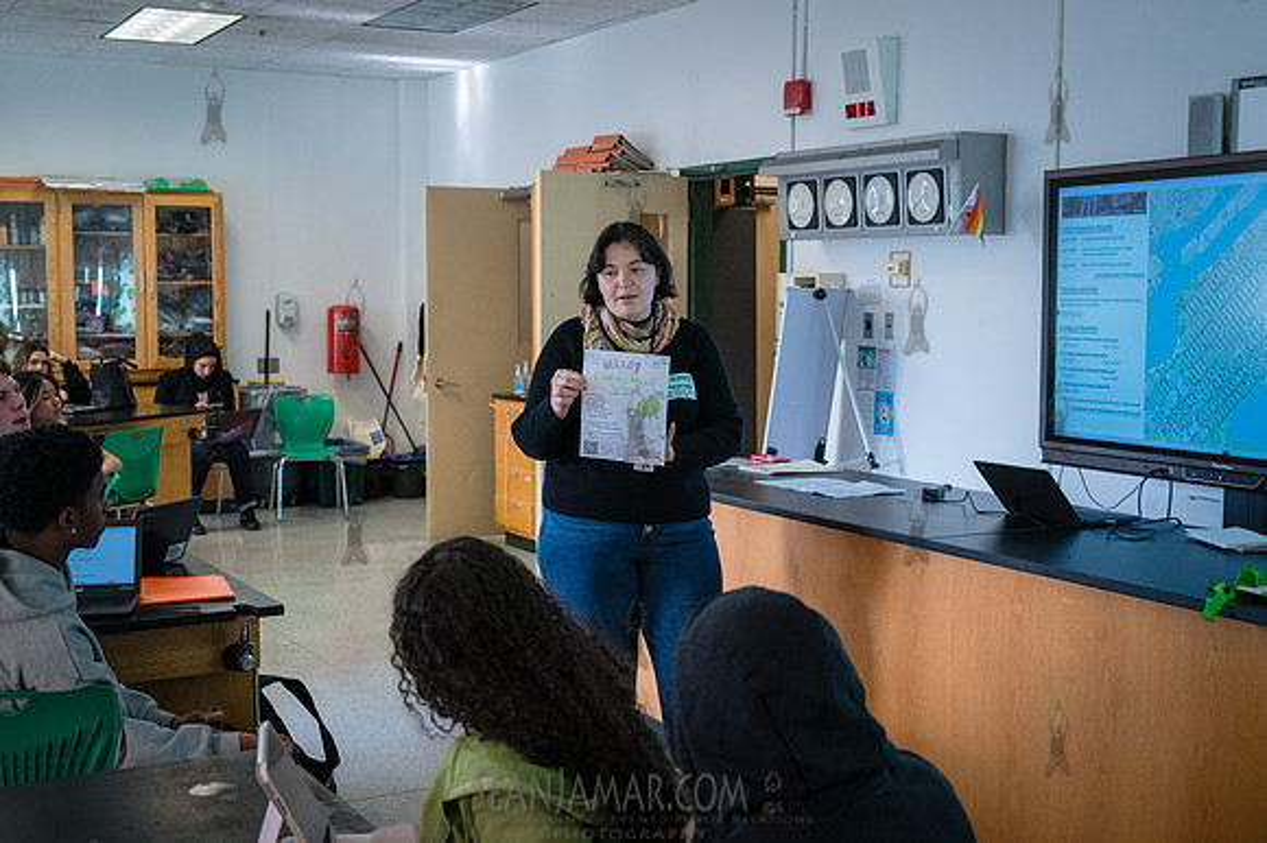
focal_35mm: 43
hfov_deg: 45.1
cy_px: 422
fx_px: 1524
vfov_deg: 30.9
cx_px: 631
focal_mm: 43
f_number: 5
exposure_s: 1/500
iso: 6400
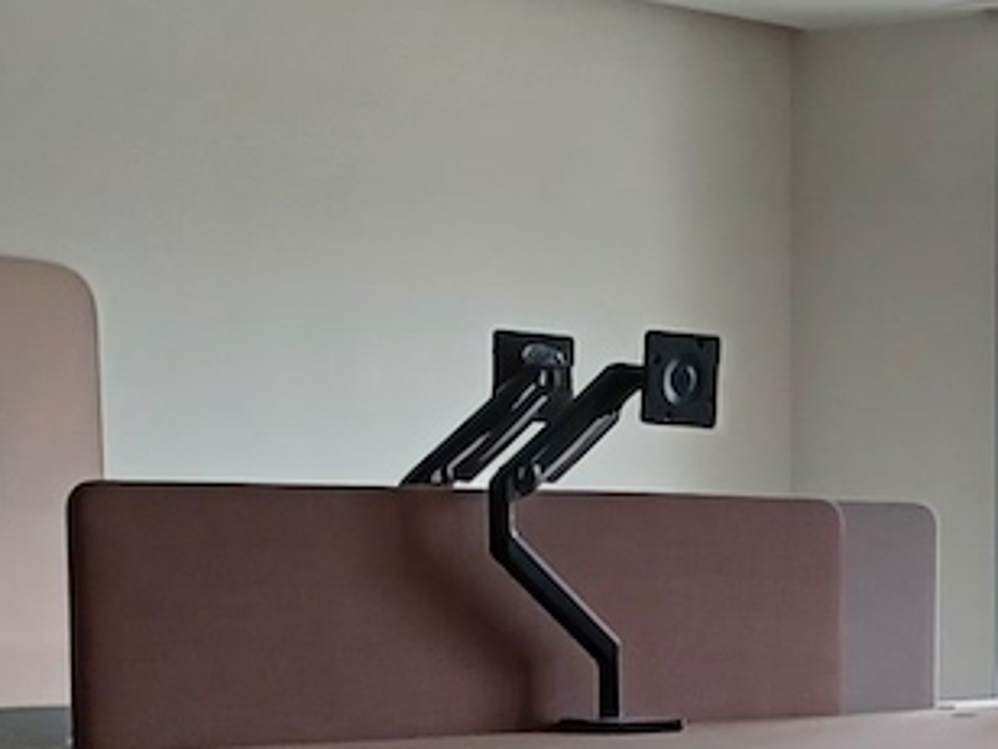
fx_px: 3373
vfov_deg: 12.4
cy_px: 853
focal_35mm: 117
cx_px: 1341
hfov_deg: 15.9
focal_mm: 4.6
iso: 160
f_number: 1.8
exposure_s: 1/49
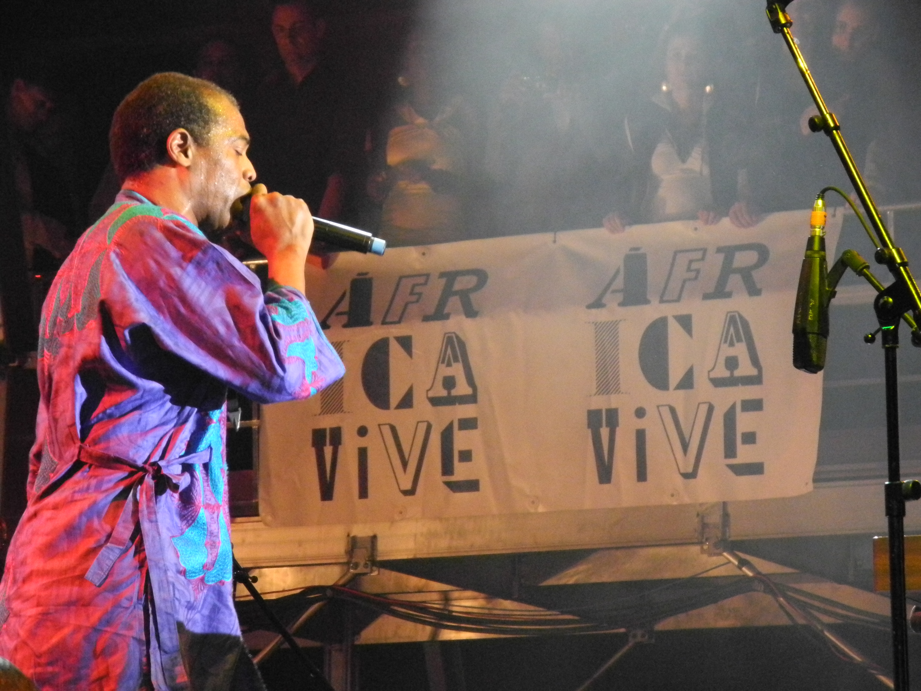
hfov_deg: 9.9
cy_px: 346
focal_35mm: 200
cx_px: 460
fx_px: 5321
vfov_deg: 7.4
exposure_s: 1/60
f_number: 5.6
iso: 1600
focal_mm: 42.6
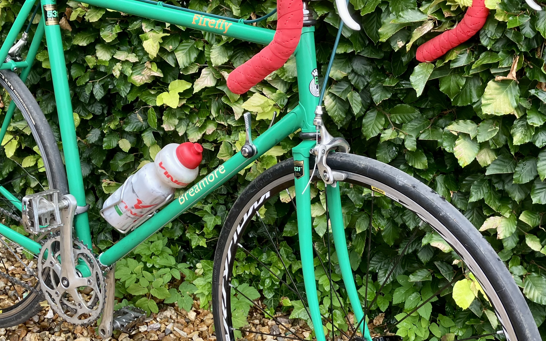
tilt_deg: -26.7
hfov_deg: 42.6
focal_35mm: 47
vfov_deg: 27.4
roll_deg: -6.0
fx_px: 699
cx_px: 251
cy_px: 199
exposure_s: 1/121
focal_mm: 3.99
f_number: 1.8
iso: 50
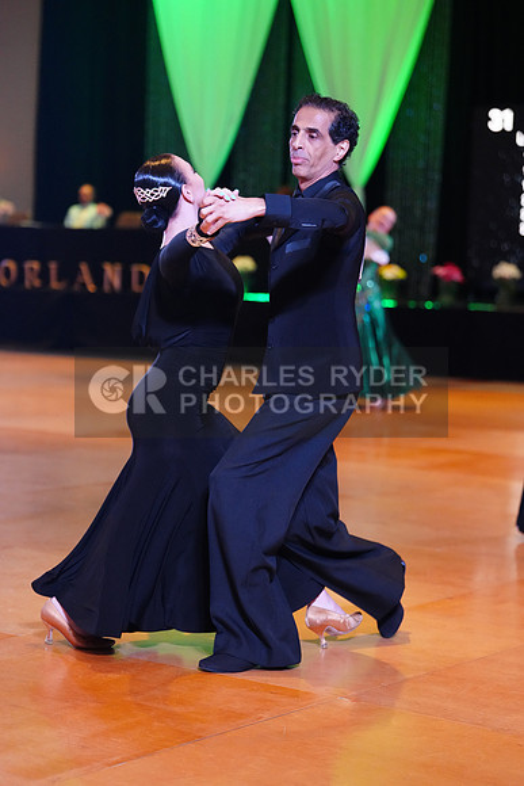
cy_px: 393
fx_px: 1855
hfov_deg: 16.1
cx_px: 262
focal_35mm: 85
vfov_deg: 23.9
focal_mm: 85
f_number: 2.8
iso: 5000
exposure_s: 1/500
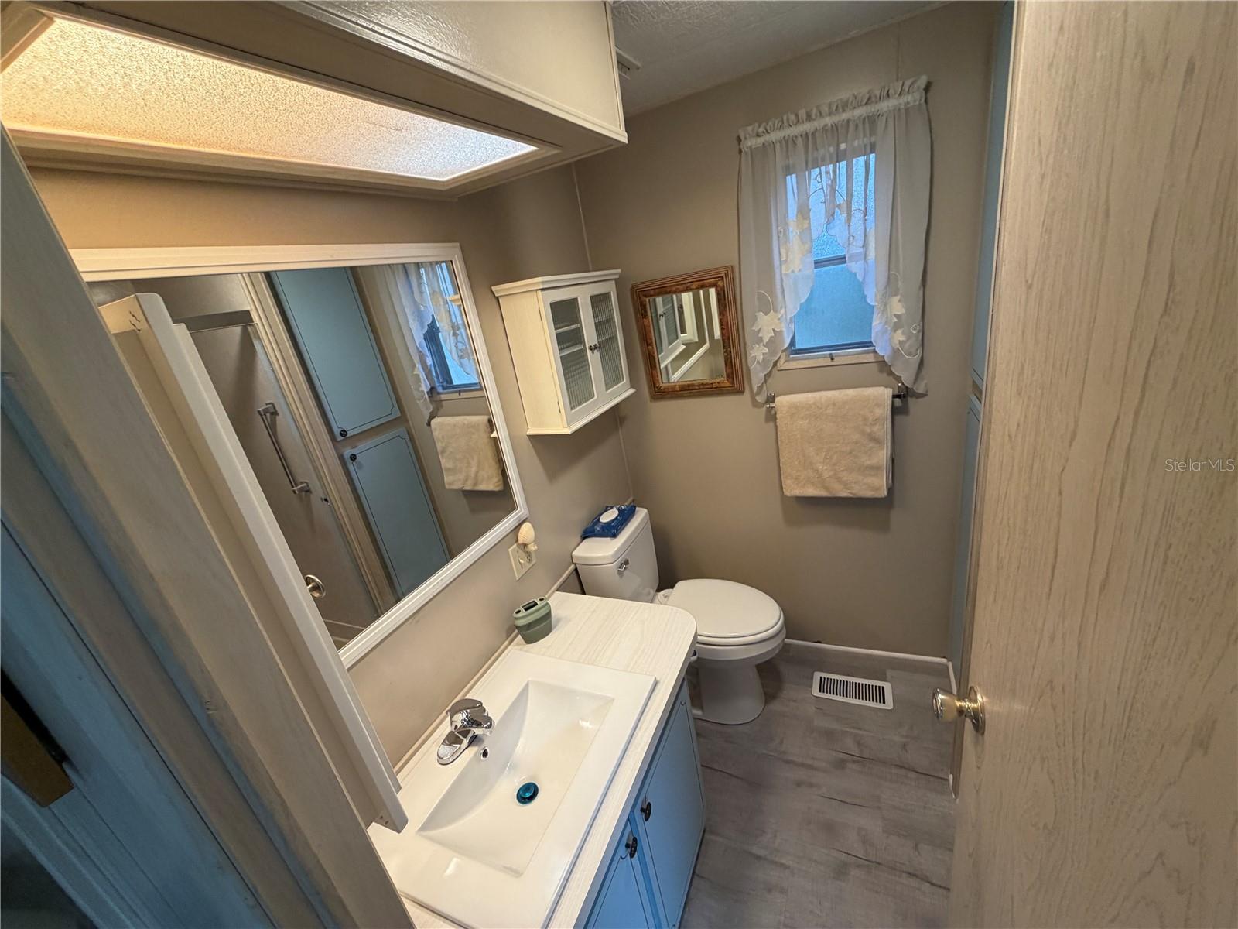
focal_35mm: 14
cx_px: 619
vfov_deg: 85.7
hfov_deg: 102.1
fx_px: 501
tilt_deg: -20.5
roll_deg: +10.9
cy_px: 464
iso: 200
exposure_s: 1/120
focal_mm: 2.22
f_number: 2.2
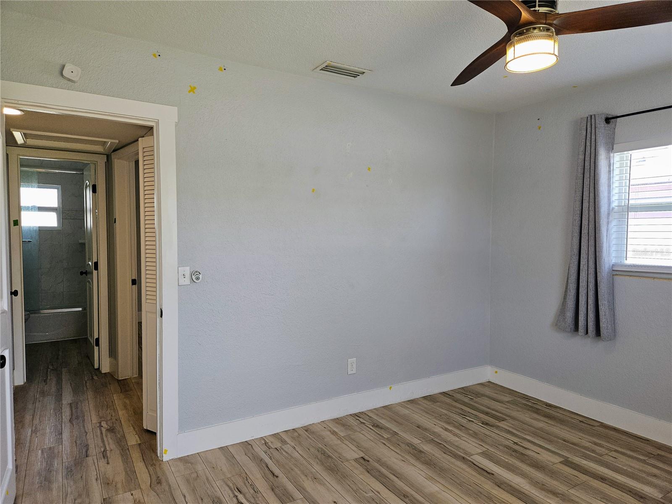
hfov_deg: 73.9
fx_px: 446
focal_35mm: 23
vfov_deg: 58.9
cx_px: 336
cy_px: 252
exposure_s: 1/60
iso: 40
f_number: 1.8
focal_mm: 5.4
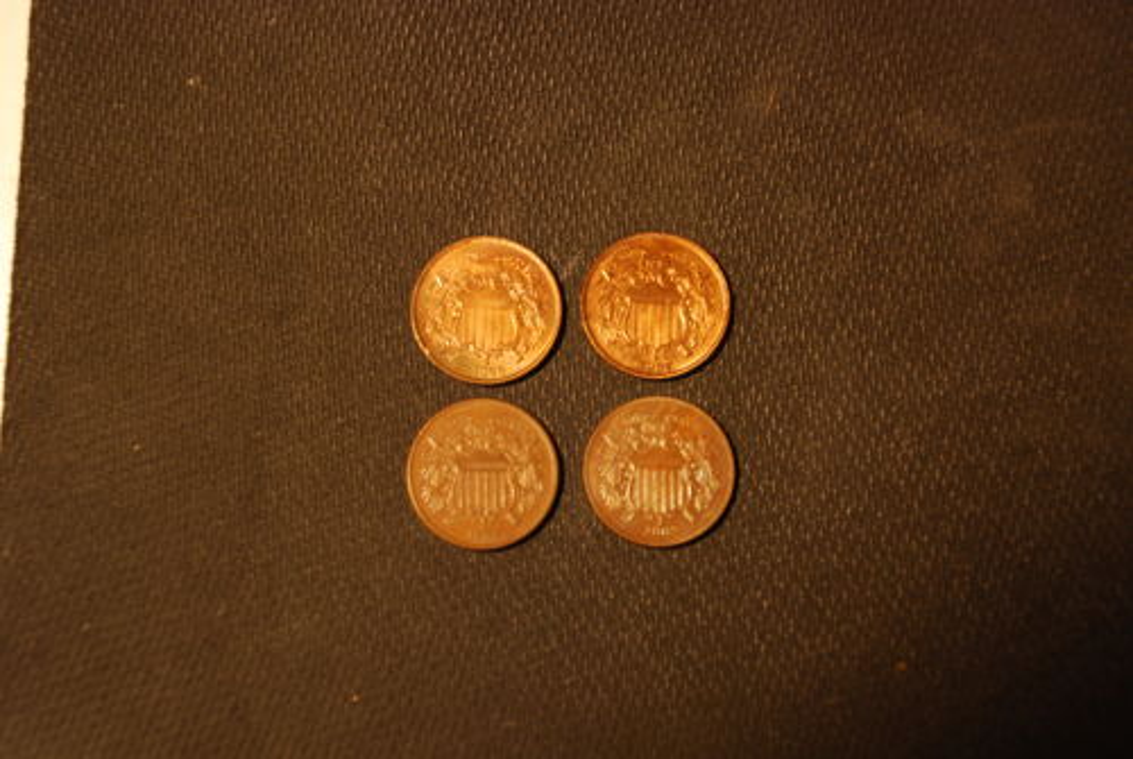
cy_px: 380
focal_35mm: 75
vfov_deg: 18.2
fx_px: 2364
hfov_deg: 27.0
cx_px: 566
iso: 400
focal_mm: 50
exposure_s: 1/25
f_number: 5
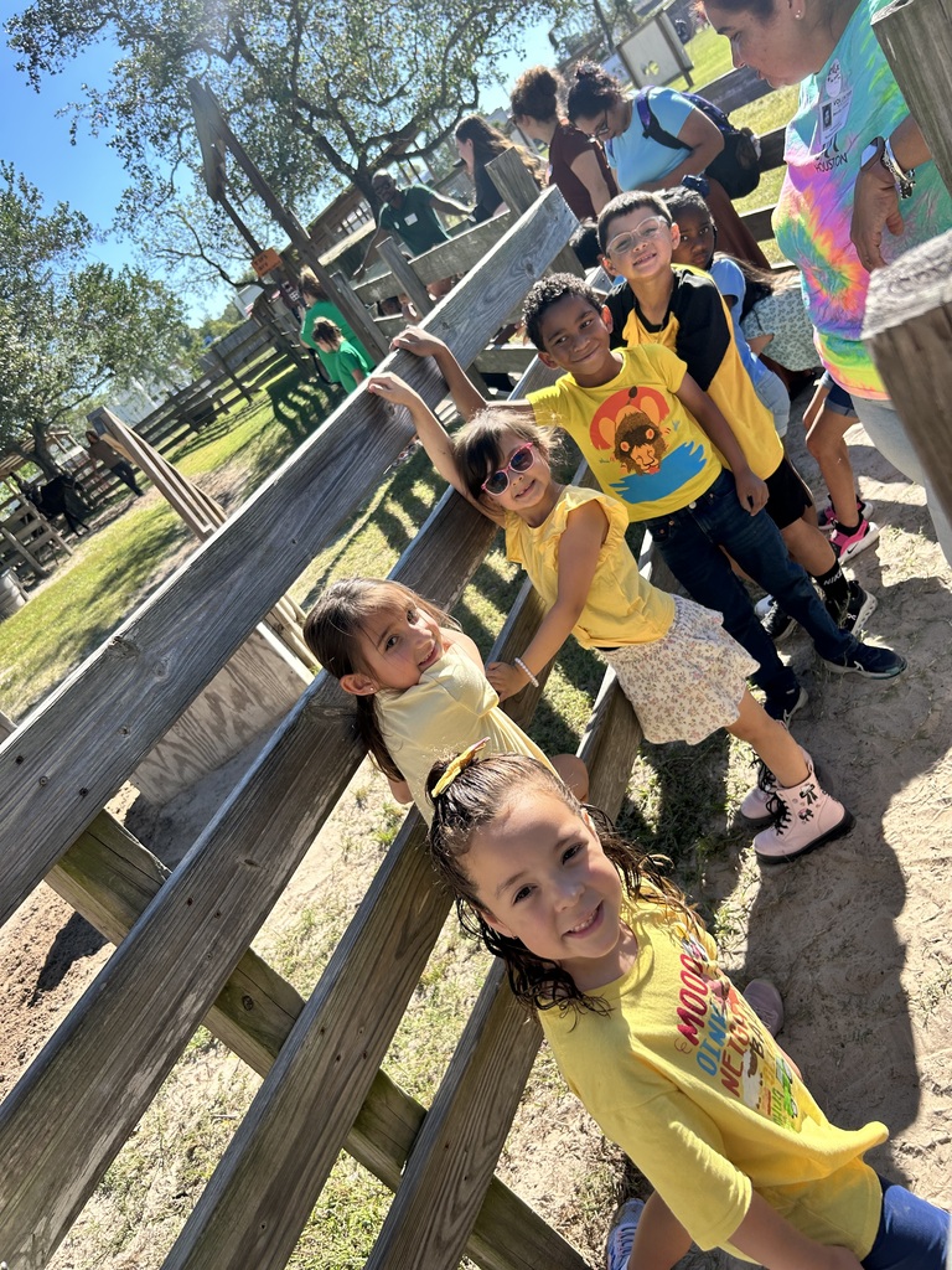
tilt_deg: -21.6
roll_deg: +37.0
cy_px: 635
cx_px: 476
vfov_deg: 67.3
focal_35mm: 26
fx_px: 953
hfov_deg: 53.1
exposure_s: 1/1395
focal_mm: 5.7
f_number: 1.5
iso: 50
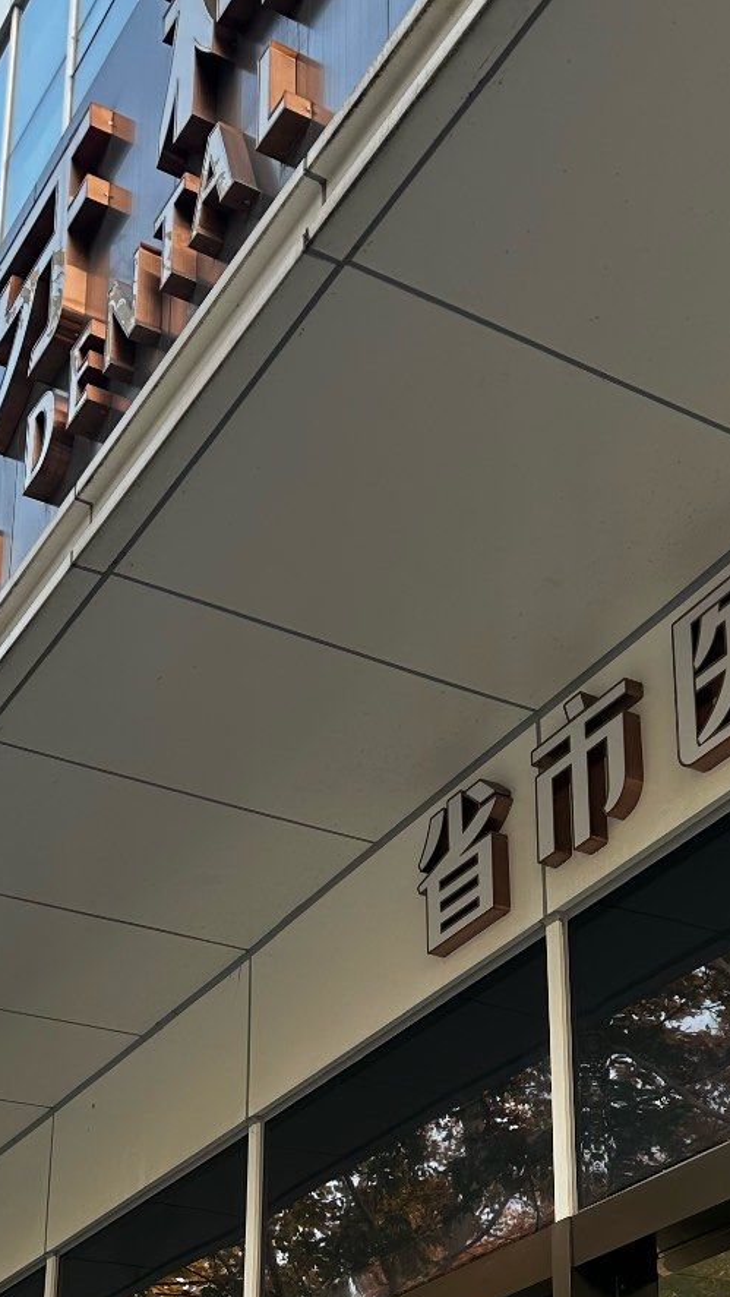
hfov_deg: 20.1
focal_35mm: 59
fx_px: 2028
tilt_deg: +21.3
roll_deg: +2.8
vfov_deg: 34.2
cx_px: 620
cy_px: 1064
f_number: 1.78
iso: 80
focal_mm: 6.86
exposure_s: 1/172
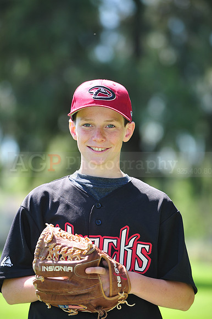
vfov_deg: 10.3
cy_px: 160
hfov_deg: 6.9
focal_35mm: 200
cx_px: 106
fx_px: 1769
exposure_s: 1/320
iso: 200
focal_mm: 200
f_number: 4.5
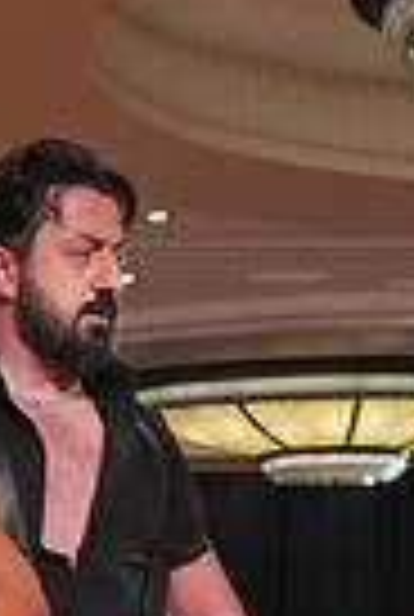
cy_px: 904
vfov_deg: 16.4
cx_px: -92
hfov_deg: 11.8
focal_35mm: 114
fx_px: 1956
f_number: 4
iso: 2000
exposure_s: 1/500
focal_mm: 27
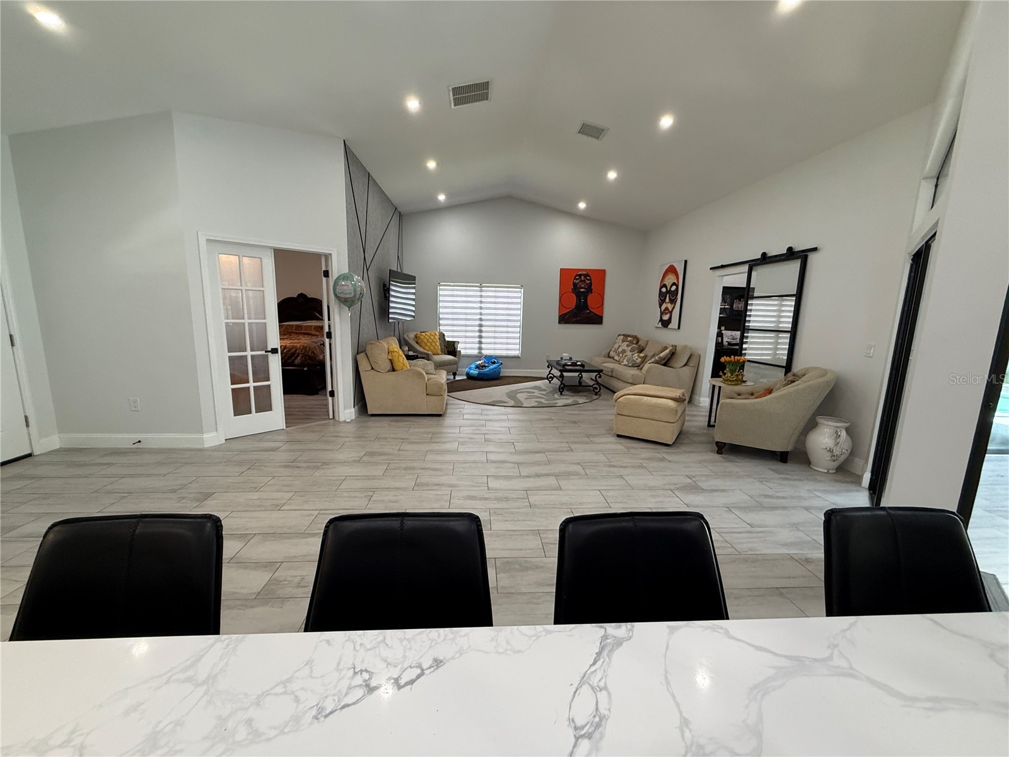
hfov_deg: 102.1
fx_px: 408
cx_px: 504
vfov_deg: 85.7
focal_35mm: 14
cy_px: 378
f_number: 2.2
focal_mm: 2.22
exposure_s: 1/120
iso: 320
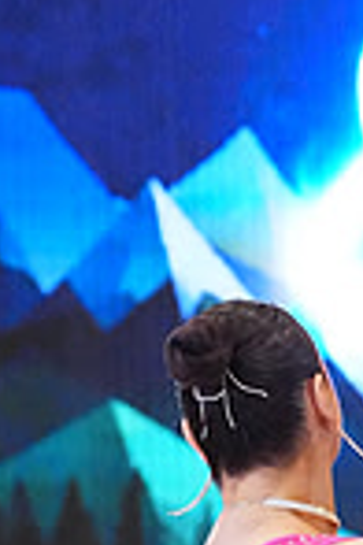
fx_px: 7335
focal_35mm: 485
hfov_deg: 2.8
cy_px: 860
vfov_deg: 4.2
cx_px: 432
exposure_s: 1/400
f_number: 5
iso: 12800
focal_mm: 123
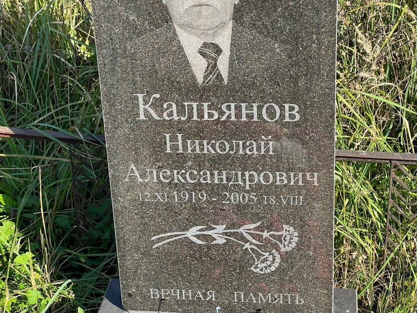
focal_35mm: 77
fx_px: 928
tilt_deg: -26.3
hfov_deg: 25.3
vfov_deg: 19.1
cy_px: 156
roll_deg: +1.7
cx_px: 208
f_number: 2.8
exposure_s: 1/222
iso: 32
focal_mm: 9
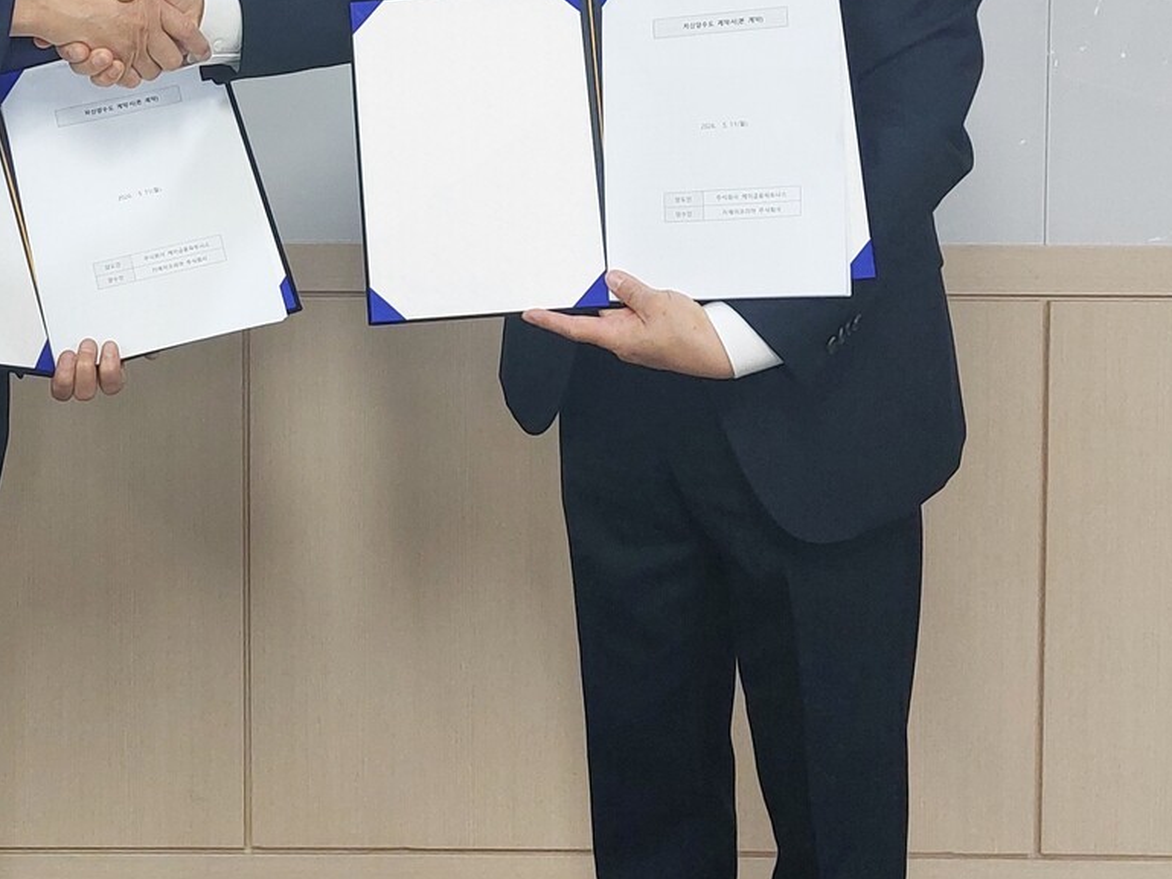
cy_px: 62
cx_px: 204
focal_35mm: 65
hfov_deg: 29.0
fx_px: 2201
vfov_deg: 22.0
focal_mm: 5.23
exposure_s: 1/60
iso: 200
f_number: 1.8
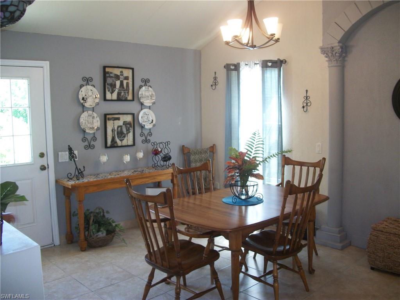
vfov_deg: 44.2
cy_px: 150
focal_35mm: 32
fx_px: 370
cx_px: 200
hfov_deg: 56.8
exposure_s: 1/30
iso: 160
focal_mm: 5.7
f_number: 2.9
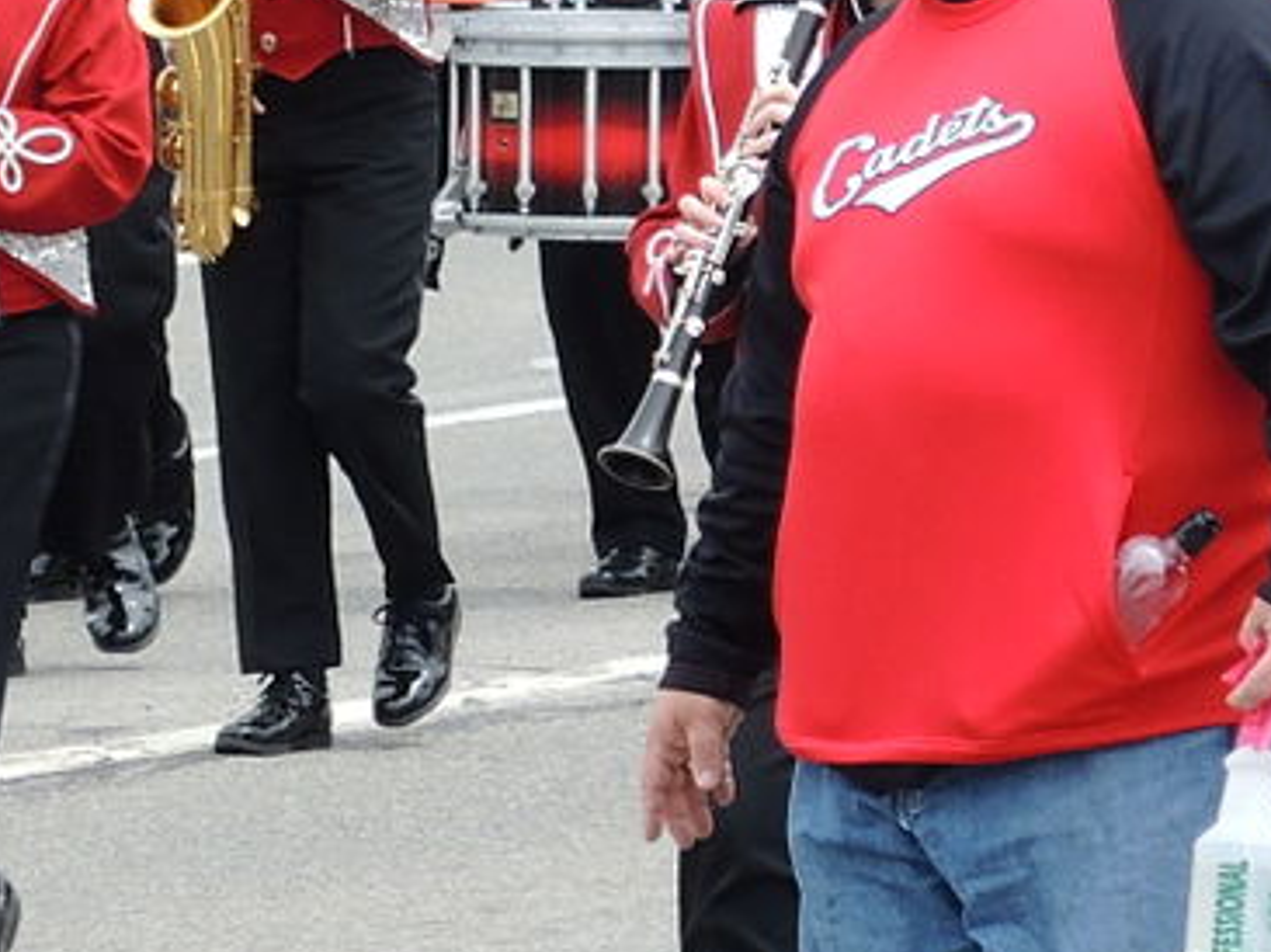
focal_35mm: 798
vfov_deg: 1.9
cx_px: 201
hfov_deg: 2.5
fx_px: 29281
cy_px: -330
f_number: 3.5
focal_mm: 32.6
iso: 80
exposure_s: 1/400
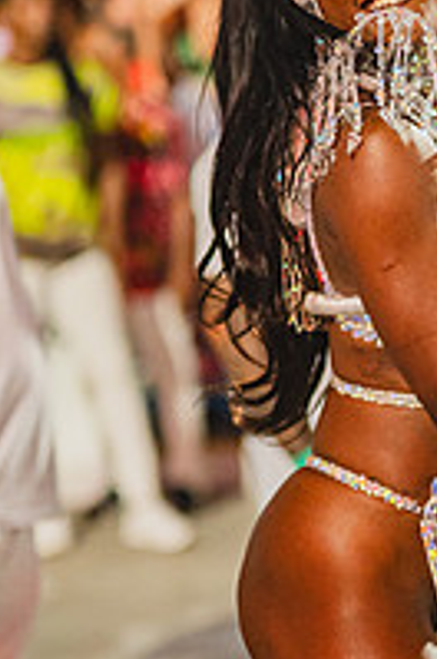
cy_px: 265
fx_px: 3106
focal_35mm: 170
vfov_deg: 12.1
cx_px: 483
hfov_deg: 8.0
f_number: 1.2
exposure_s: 1/1000
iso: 1600
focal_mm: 50
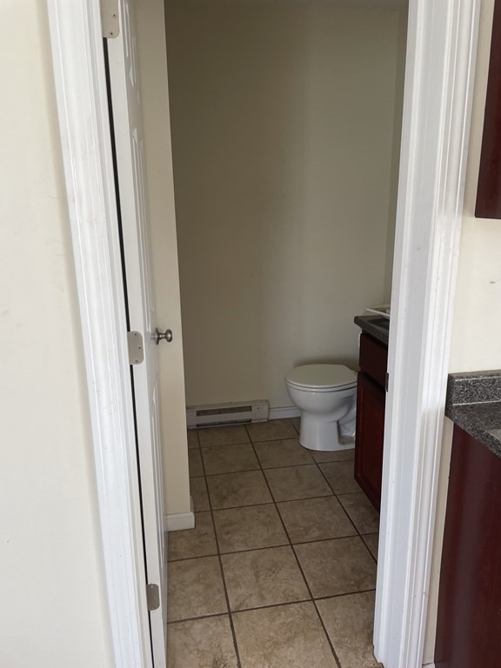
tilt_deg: -13.2
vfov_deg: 67.3
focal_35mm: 26
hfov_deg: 53.1
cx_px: 250
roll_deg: +2.6
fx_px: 502
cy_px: 334
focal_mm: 4.2
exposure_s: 1/121
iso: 80
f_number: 1.6
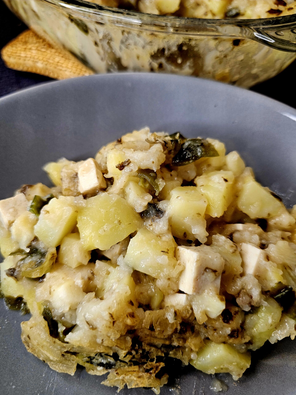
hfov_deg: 58.9
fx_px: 262
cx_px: 148
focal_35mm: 23
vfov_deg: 73.9
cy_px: 198
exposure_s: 1/59.2
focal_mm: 6.3
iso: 64
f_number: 1.7
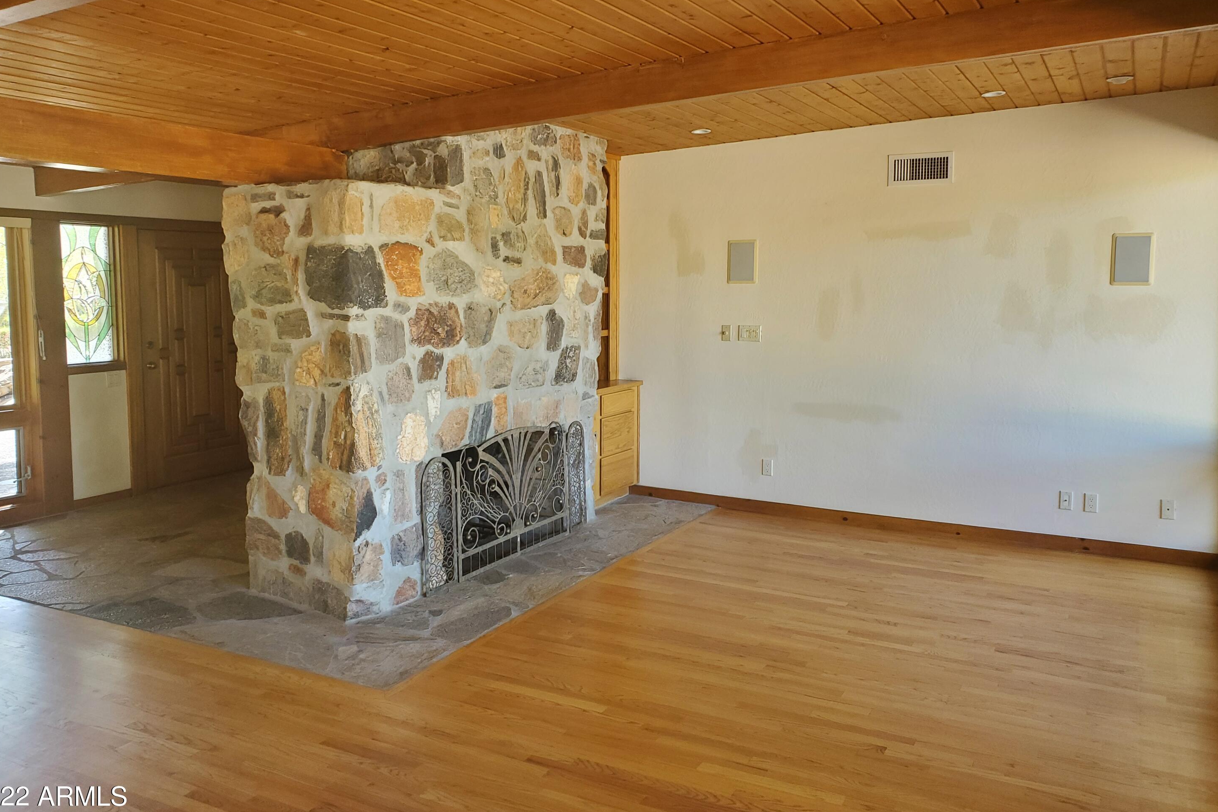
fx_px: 947
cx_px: 599
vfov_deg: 46.4
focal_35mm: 28
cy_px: 367
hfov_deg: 65.5
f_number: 2.4
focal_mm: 4.3
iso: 200
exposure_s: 1/60
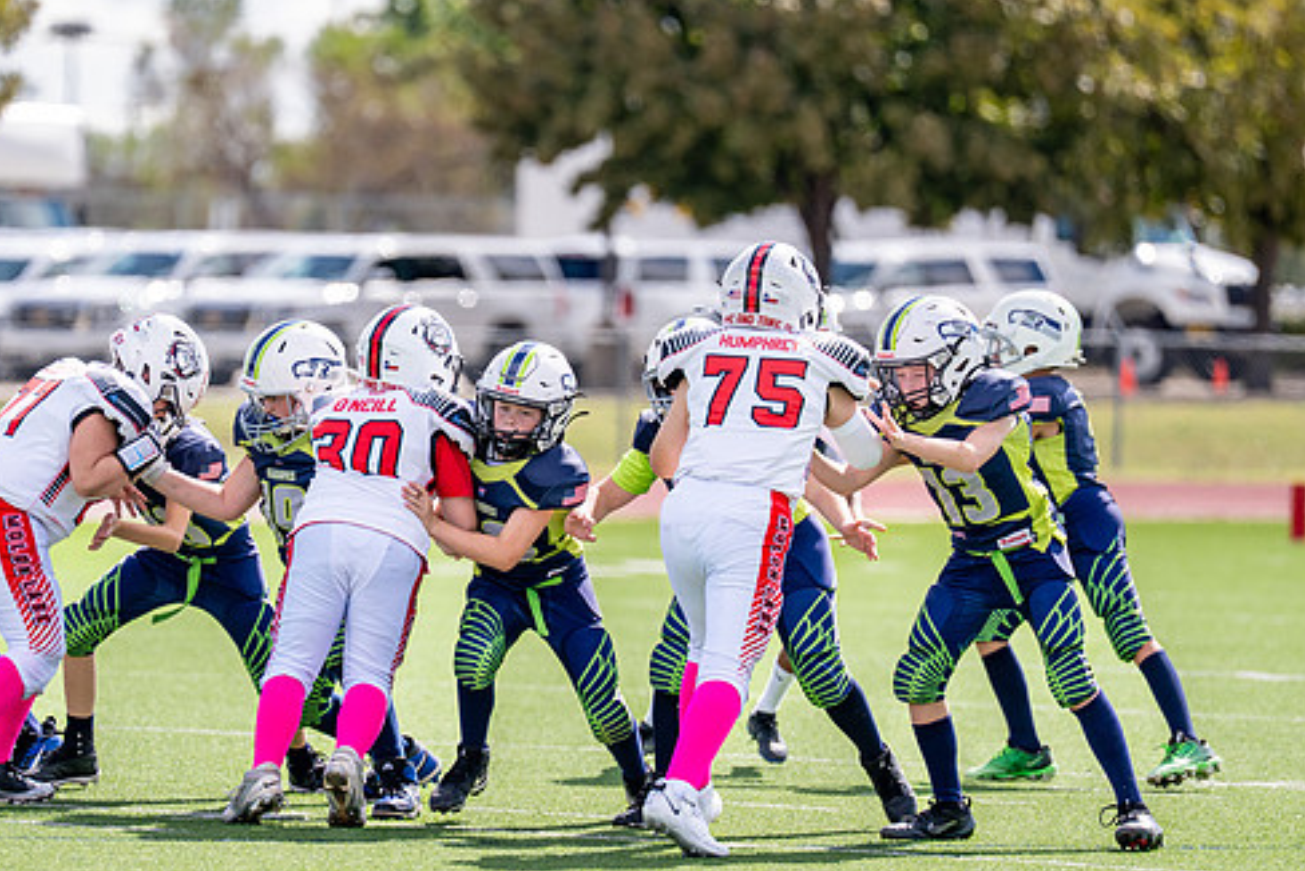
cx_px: 433
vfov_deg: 4.1
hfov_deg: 6.1
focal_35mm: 335
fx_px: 12150
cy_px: 494
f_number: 2.8
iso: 250
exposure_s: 1/4000
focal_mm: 200
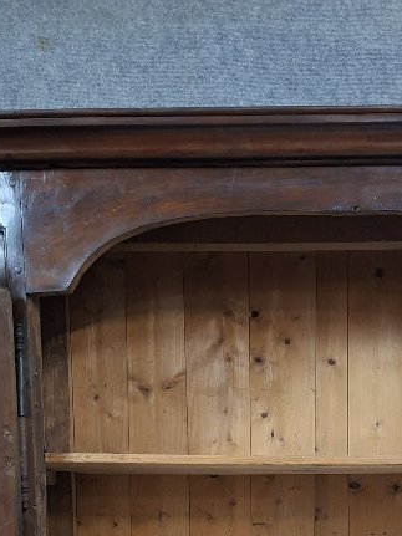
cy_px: 626
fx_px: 991
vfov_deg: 27.1
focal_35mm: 64
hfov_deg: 22.5
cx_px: 345
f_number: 1.8
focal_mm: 5.54
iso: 500
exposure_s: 1/25
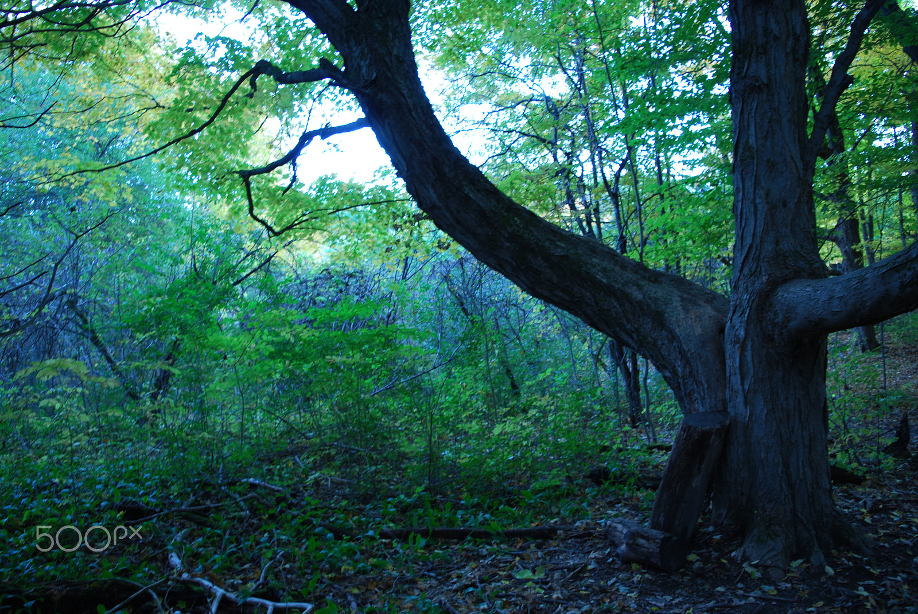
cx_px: 459
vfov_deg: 48.0
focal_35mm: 27
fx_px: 689
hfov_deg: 67.3
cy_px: 307
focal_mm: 18
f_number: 3.5
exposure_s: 1/10
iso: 100
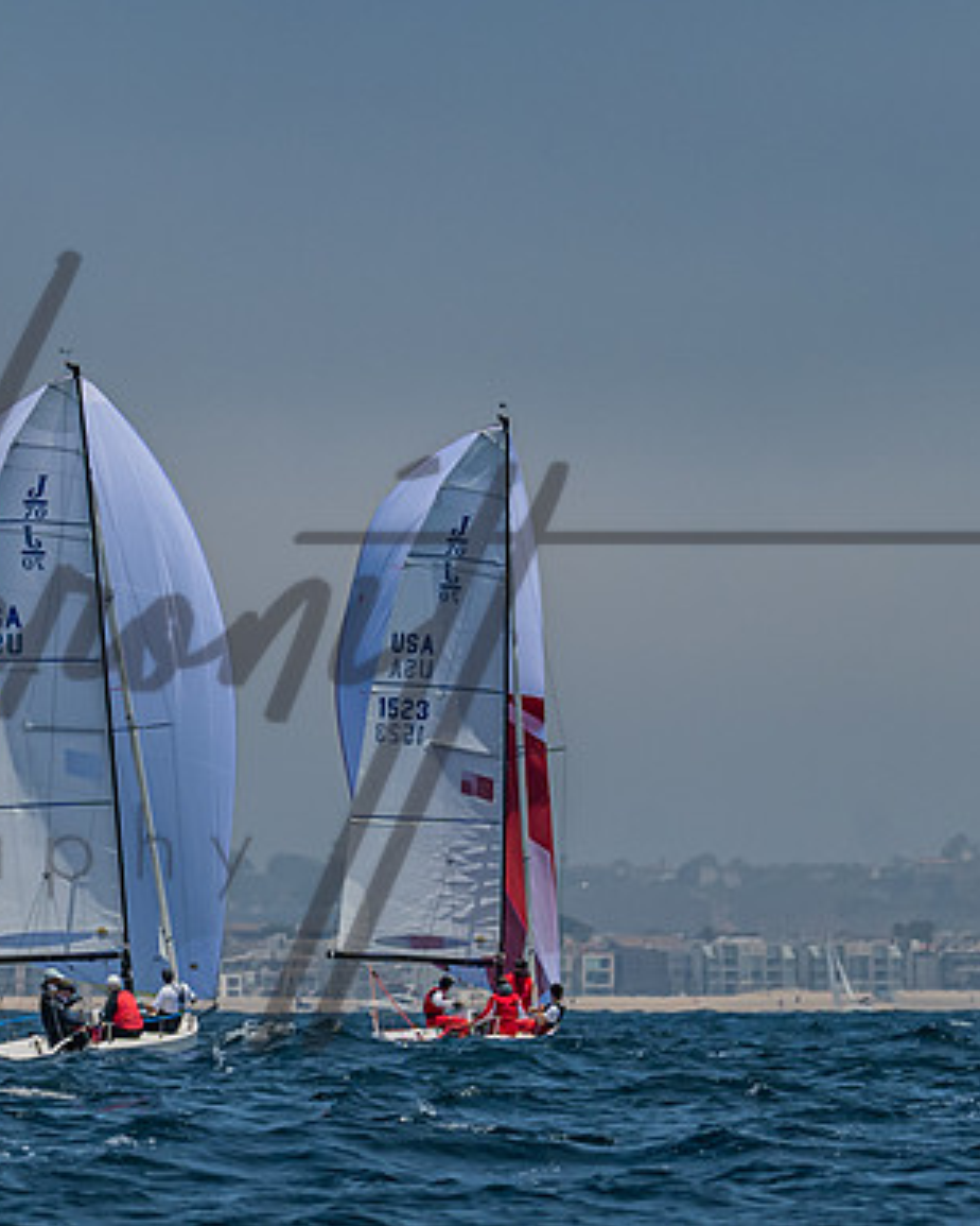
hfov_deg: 2.5
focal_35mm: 607
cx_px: -166
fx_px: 22007
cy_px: 367
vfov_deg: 3.2
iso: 400
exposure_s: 1/2500
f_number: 6.3
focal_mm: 220
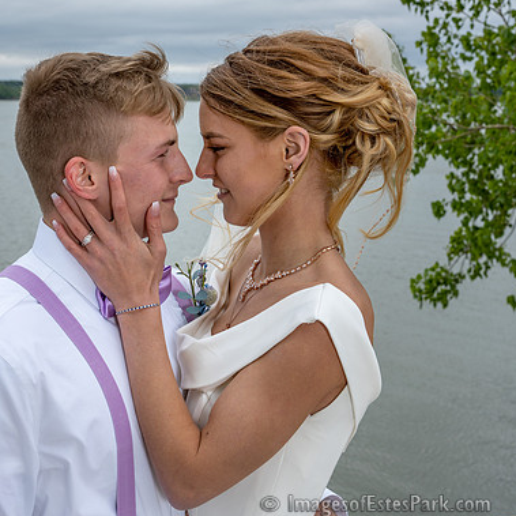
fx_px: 1096
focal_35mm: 65
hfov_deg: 26.4
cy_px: 259
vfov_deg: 26.5
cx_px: 188
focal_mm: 50
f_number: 8
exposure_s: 1/250
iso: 100
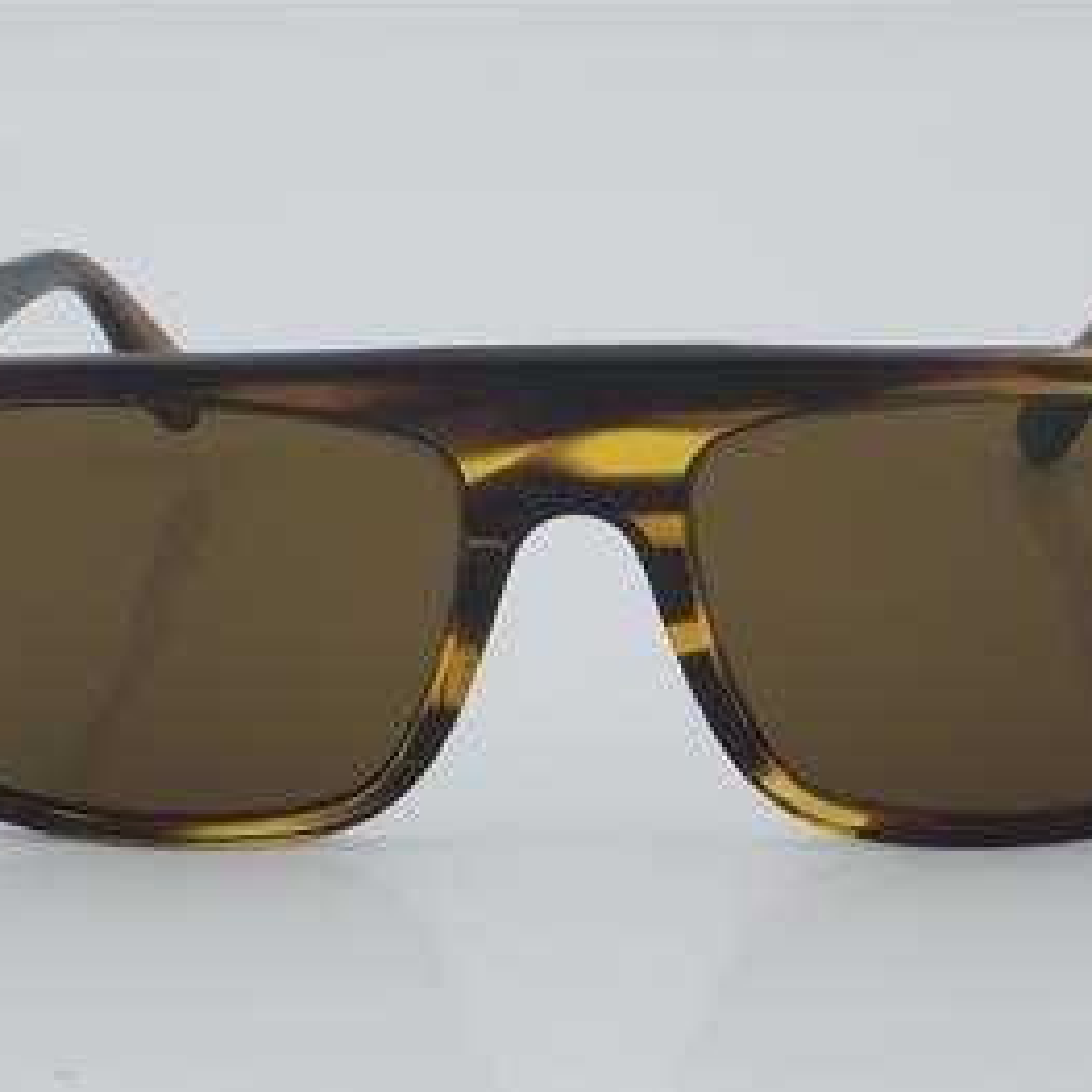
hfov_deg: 16.3
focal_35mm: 107
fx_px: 3806
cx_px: 585
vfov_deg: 16.3
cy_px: 544
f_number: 32
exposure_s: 1/4
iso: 100
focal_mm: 55
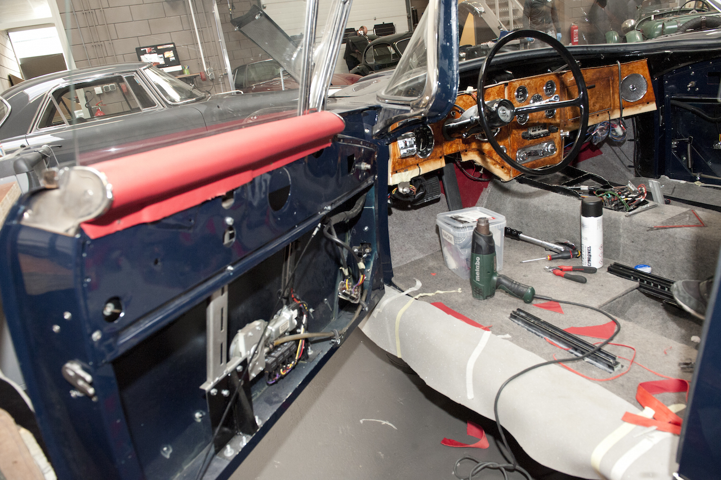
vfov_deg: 53.1
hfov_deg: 73.8
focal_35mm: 24
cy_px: 240
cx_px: 360
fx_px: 480
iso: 3200
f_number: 5.6
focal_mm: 24
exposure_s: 1/125
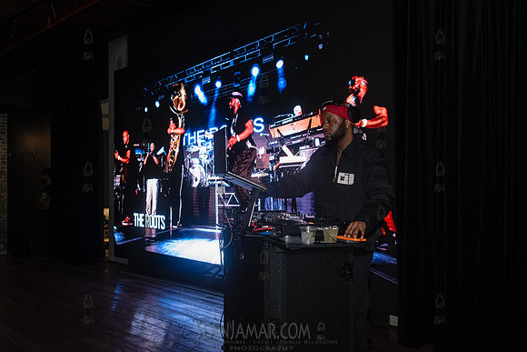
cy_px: 176
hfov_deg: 54.4
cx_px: 264
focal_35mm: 35
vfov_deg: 37.9
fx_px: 512
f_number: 5
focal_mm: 35
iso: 8000
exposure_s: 1/400
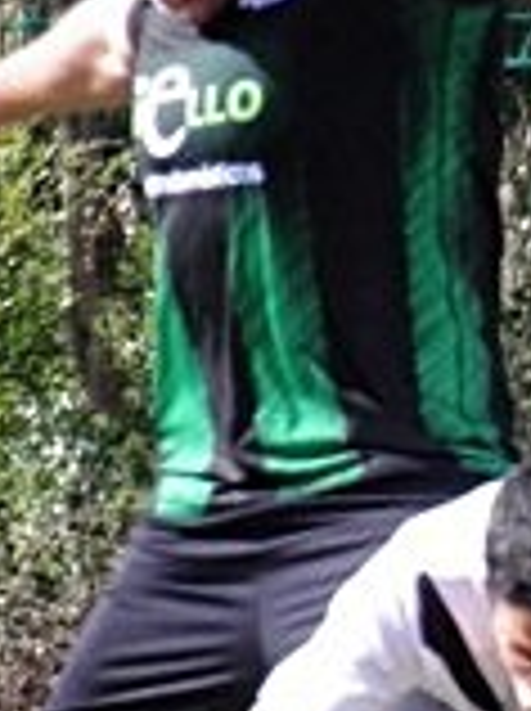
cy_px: 596
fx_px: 12838
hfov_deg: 2.4
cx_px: 610
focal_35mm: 626
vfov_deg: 3.2
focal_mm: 41.1
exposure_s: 1/640
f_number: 4.2
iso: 160
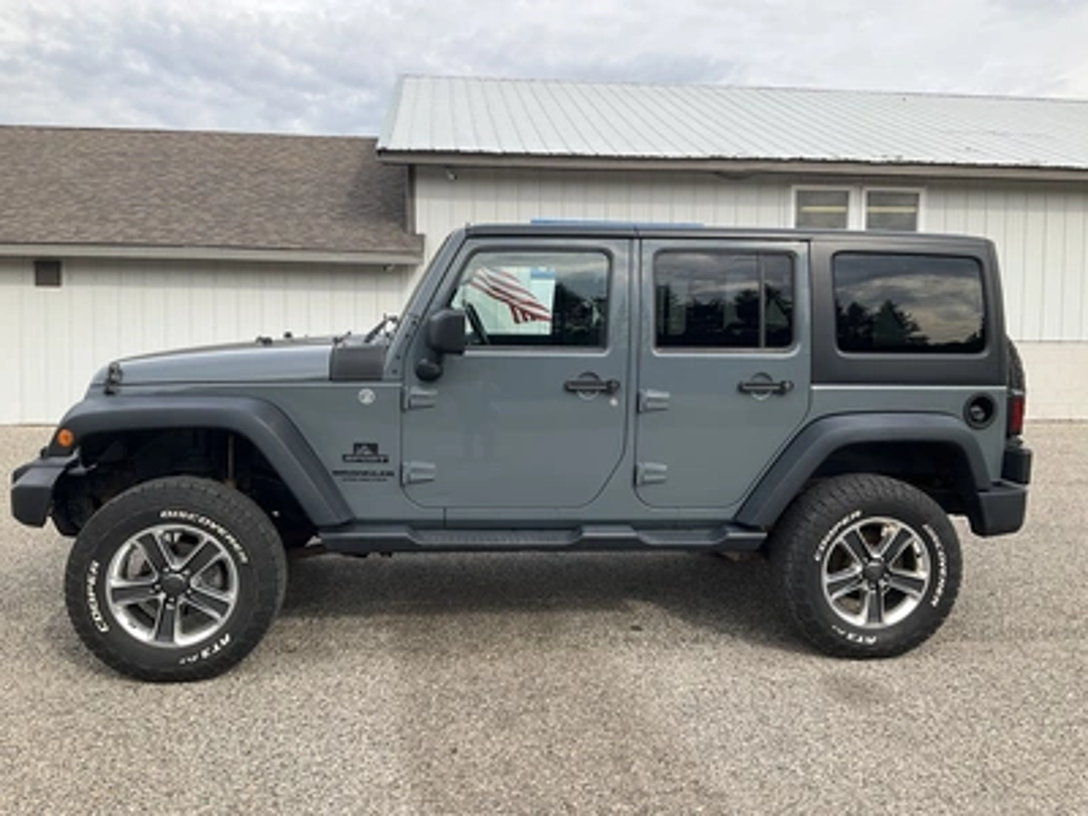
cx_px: 544
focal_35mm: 29
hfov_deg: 61.7
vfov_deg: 48.2
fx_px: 911
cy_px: 408
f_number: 1.8
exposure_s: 1/962
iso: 25
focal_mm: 3
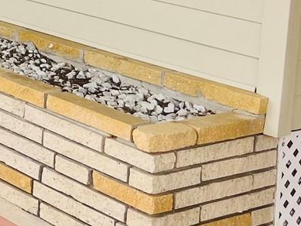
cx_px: -188
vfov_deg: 13.3
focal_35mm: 107
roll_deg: -2.8
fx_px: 931
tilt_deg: -5.8
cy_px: -77
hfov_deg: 16.3
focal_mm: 5.7
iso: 50
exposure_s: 1/1553
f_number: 1.5
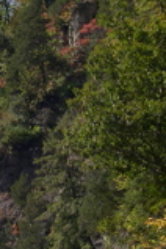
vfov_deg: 12.9
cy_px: 110
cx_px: -117
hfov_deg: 8.4
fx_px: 1100
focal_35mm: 159
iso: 100
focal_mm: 8
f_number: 7.6
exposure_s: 1/138
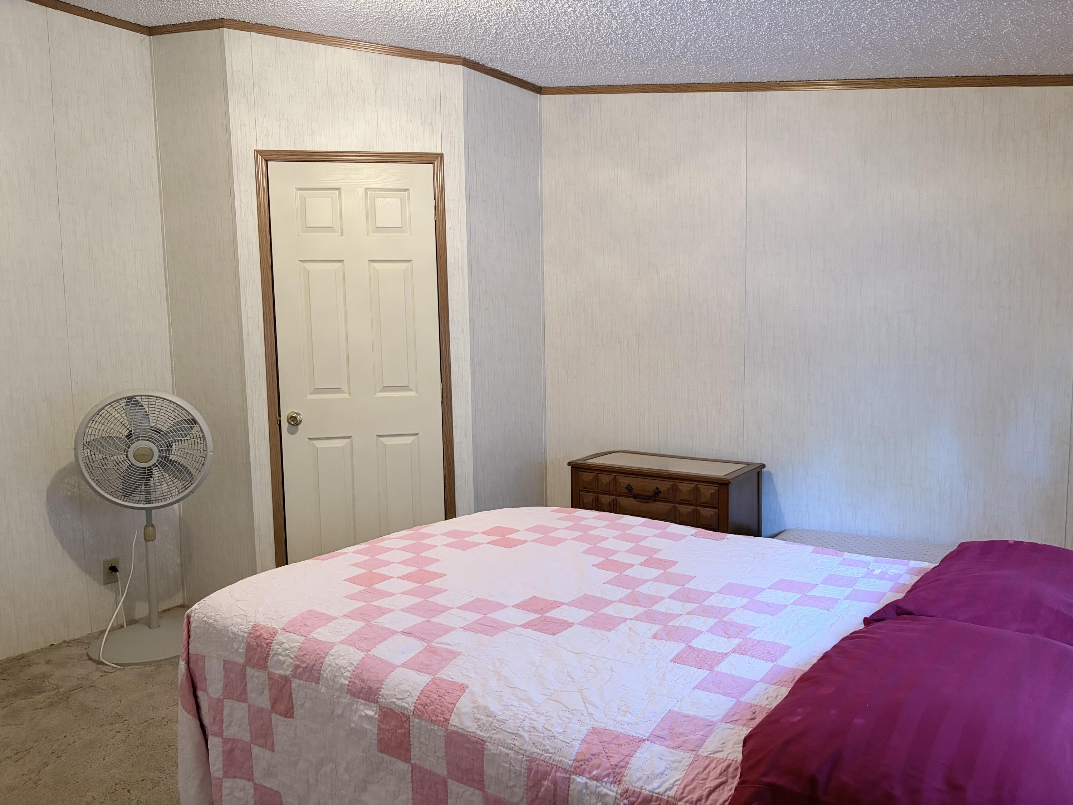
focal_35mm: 26
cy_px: 402
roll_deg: +1.1
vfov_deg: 53.1
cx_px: 536
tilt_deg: -4.8
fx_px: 806
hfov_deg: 67.3
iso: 400
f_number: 1.6
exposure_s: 1/40
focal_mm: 5.96
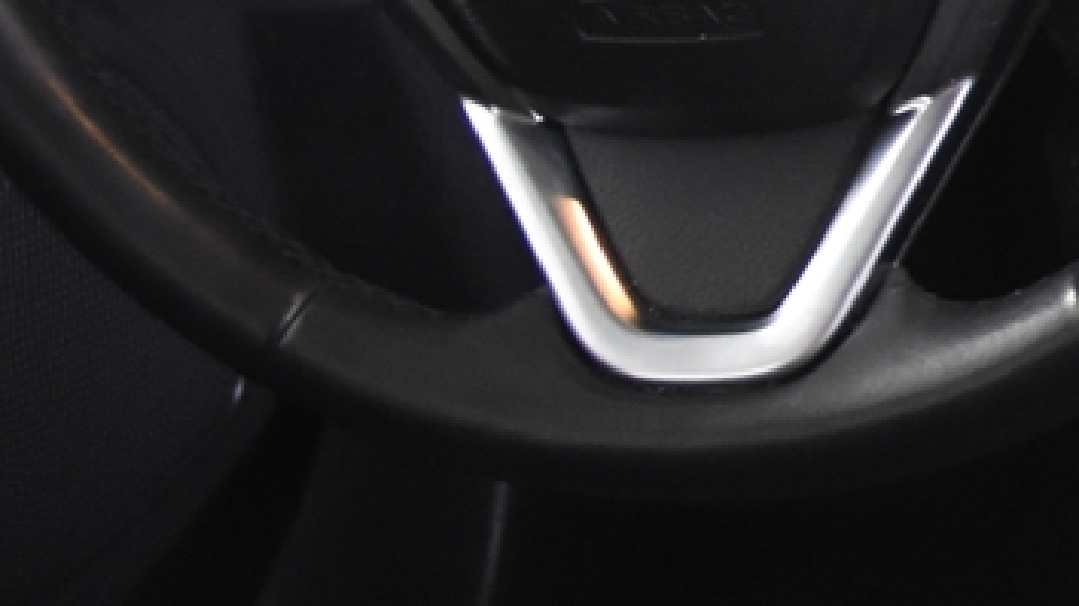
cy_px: -88
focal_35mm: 145
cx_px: 2195
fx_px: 4143
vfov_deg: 8.3
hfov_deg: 12.8
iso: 1800
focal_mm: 17
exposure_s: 1/25
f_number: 2.8
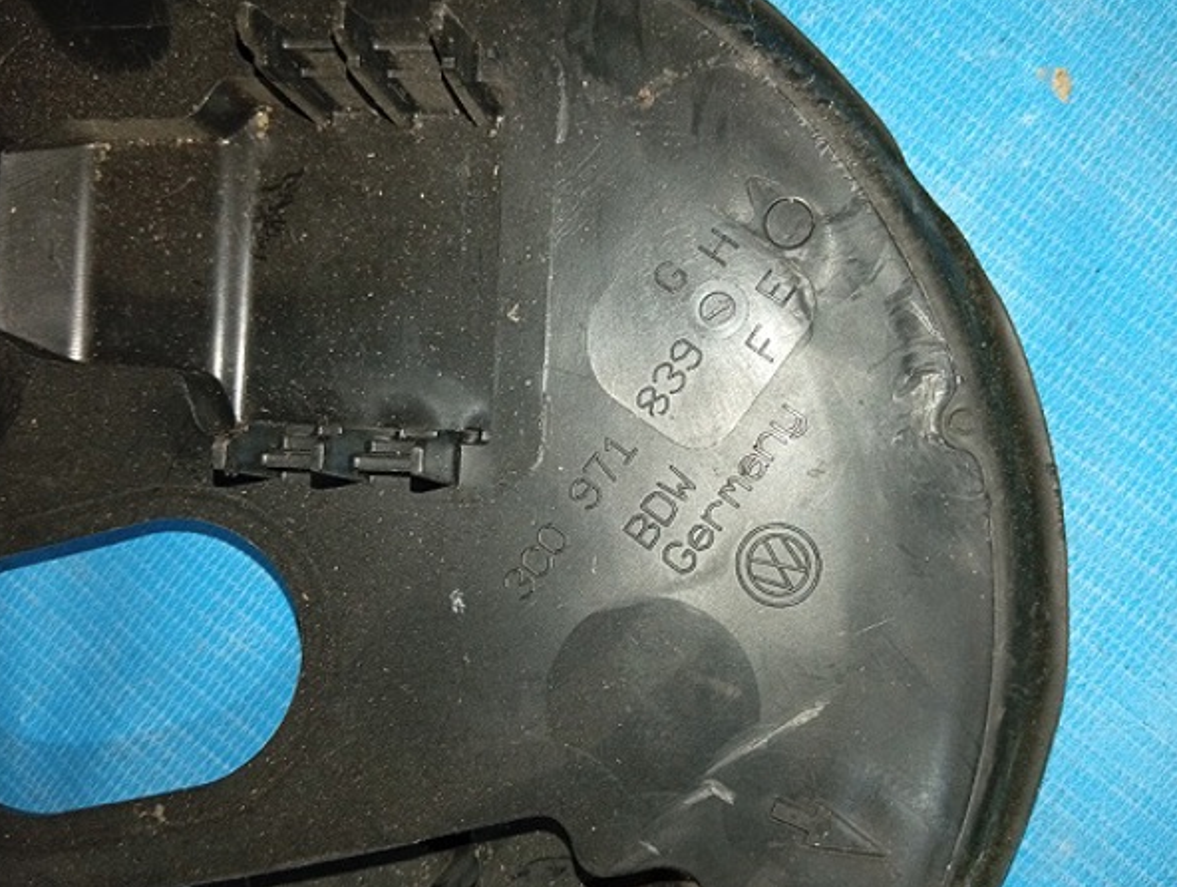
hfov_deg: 63.3
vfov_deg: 49.9
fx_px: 954
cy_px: 461
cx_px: 607
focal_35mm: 28
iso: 391
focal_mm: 3.96
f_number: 1.8
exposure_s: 1/33.3
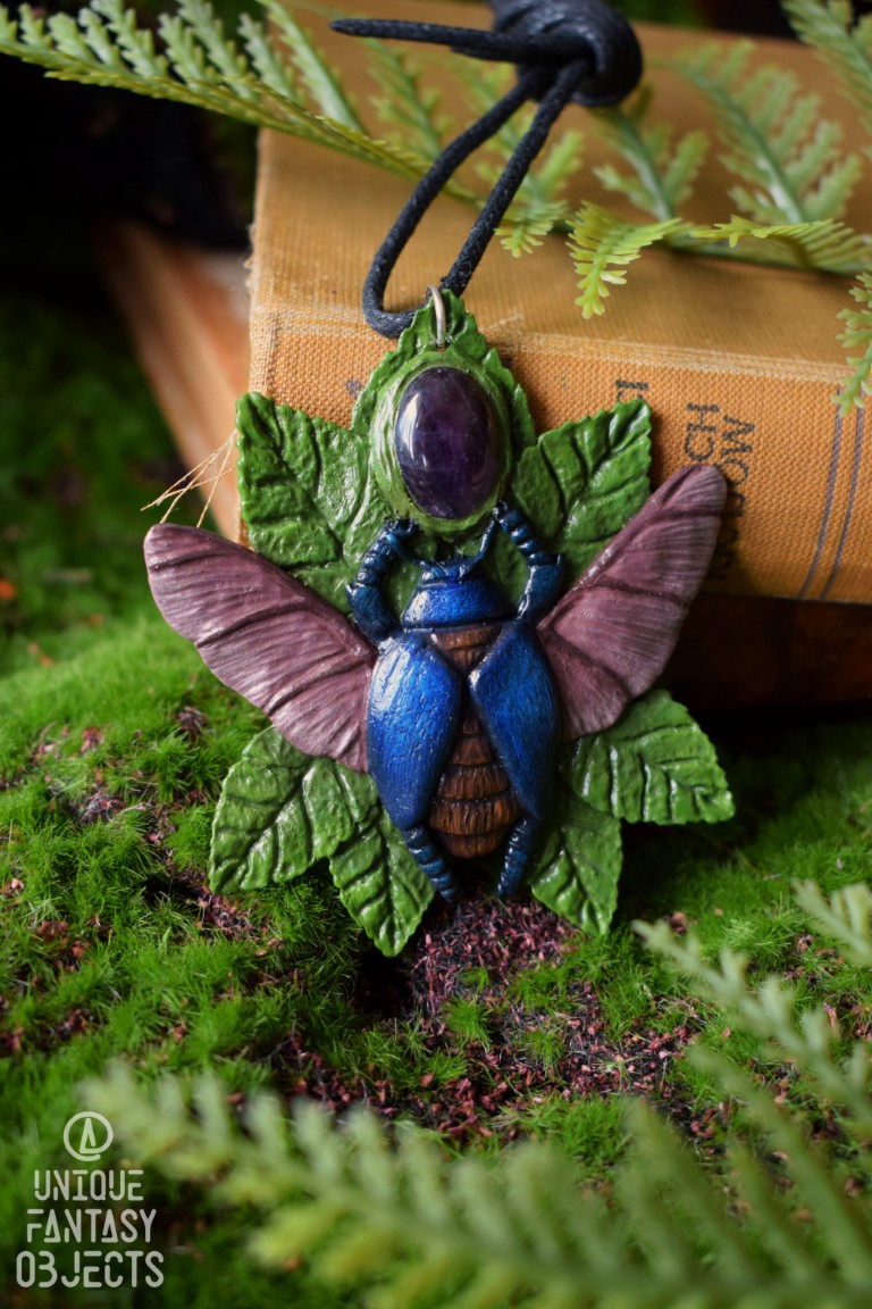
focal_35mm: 54
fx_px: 1962
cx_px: 436
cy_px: 654
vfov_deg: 36.9
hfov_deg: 25.1
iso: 1100
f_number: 4.8
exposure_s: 1/60
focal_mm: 36
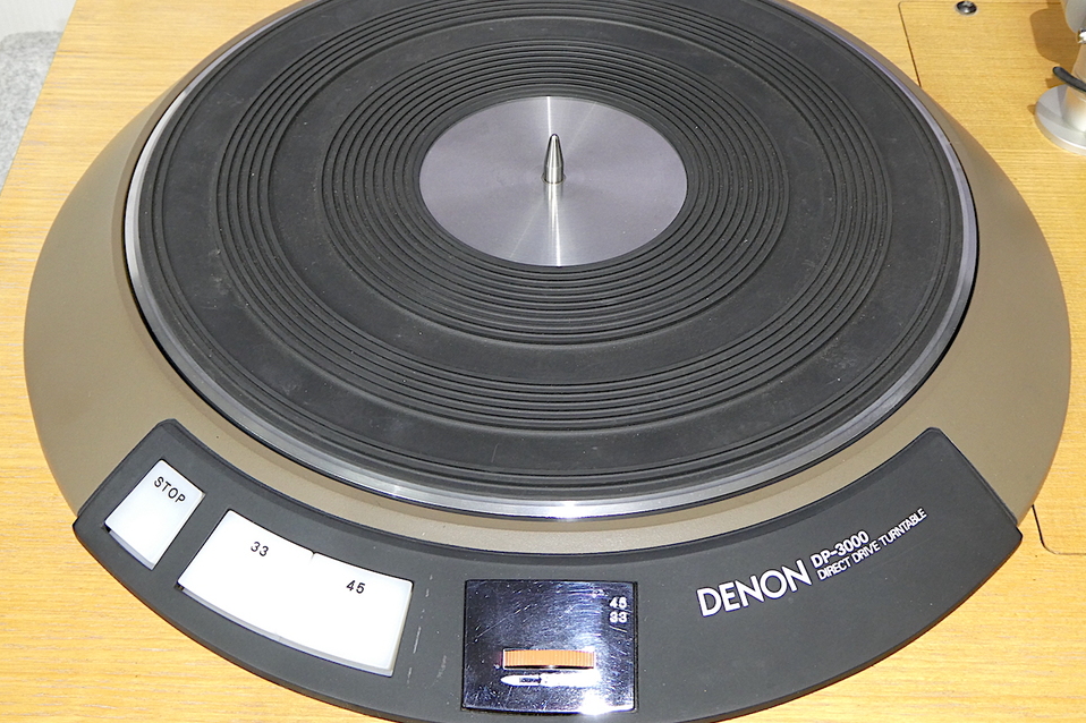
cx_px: 543
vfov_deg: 27.5
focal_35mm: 49
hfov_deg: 40.4
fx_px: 1478
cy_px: 340
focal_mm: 8.4
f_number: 4
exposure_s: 1/5
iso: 200
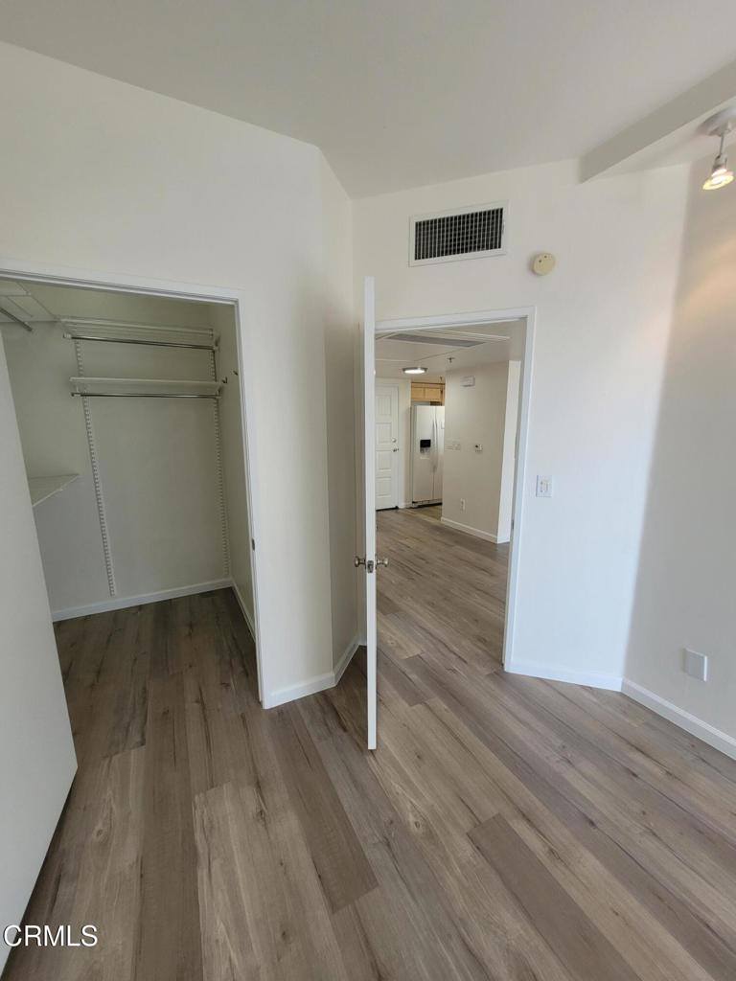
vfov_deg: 106.2
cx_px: 368
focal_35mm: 13
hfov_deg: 89.9
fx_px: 369
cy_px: 490
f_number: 2.2
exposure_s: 1/60
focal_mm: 1.74
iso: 40
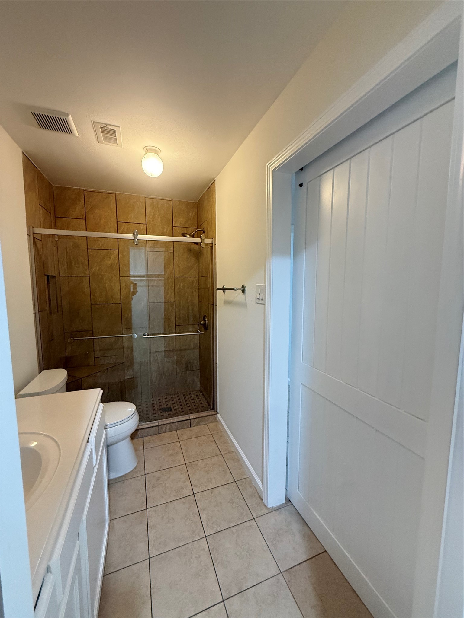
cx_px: 232
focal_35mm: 14
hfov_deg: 85.7
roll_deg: -0.1
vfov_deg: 102.1
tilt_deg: -4.2
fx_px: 250
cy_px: 309
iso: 500
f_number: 2.2
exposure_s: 1/60
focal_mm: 2.22
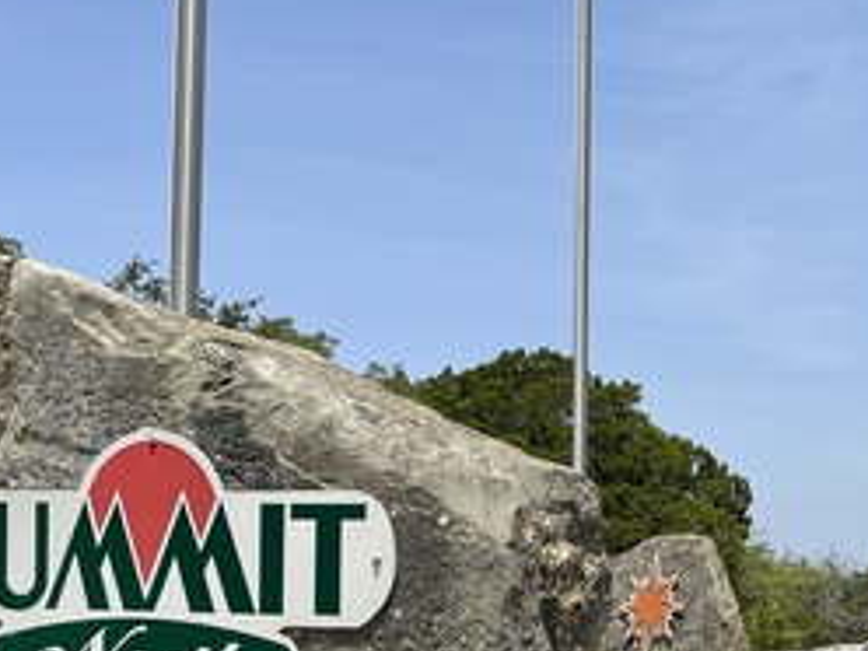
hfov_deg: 27.4
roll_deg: -1.0
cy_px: 567
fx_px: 1680
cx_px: 858
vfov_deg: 21.5
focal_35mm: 67
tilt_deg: +3.7
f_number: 1.6
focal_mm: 4.2
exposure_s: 1/4651
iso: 32
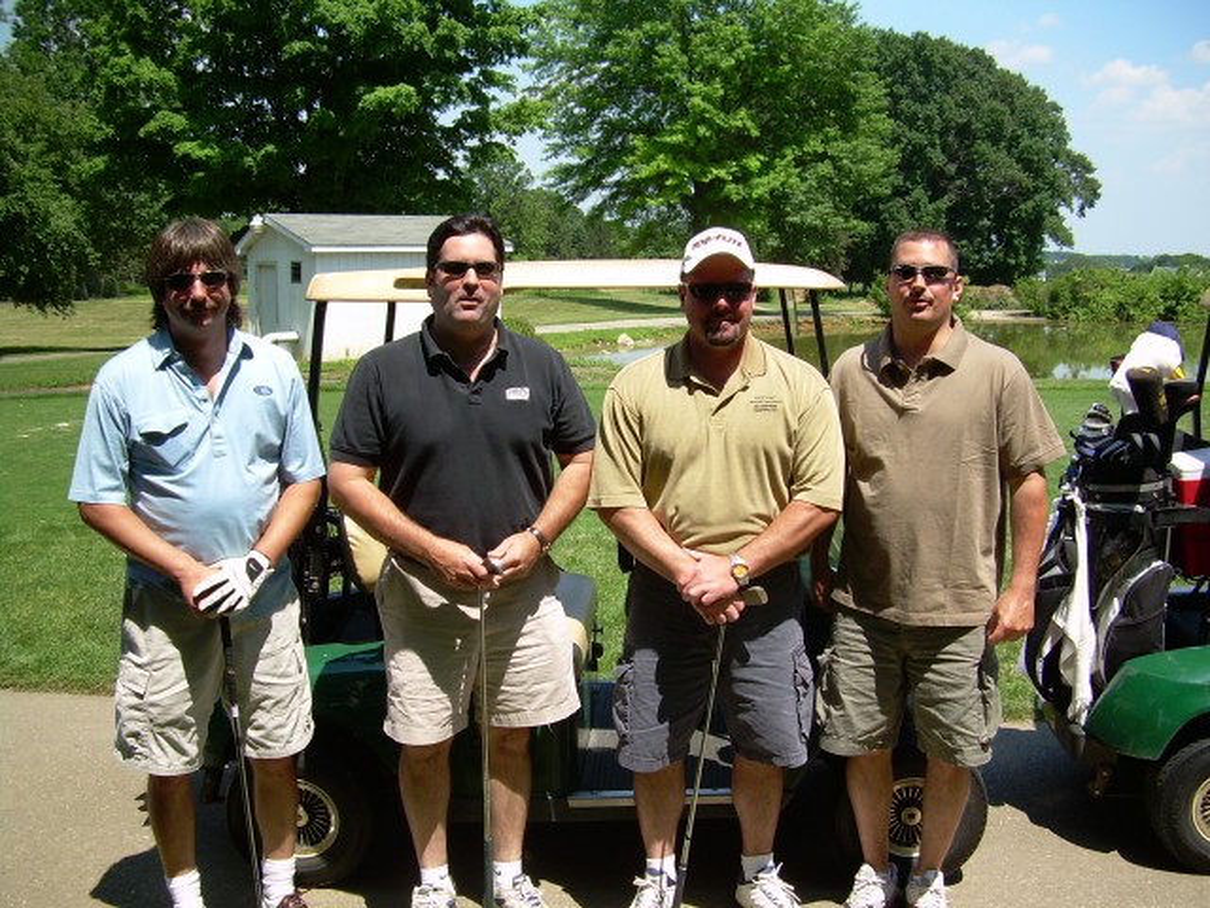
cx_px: 605
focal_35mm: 38
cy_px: 454
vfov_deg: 37.7
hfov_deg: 49.0
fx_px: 1328
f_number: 2.8
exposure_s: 1/648
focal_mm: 6.3
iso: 50
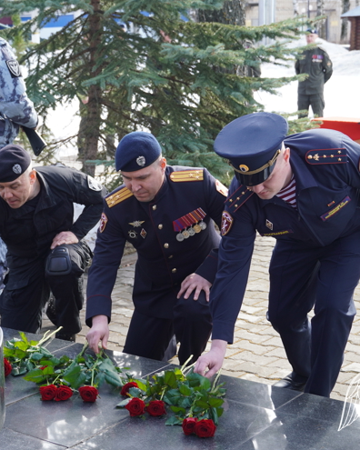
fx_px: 995
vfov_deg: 25.5
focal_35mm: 75
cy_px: 226
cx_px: 114
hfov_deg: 20.4
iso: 100
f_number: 5
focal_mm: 35
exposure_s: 1/60
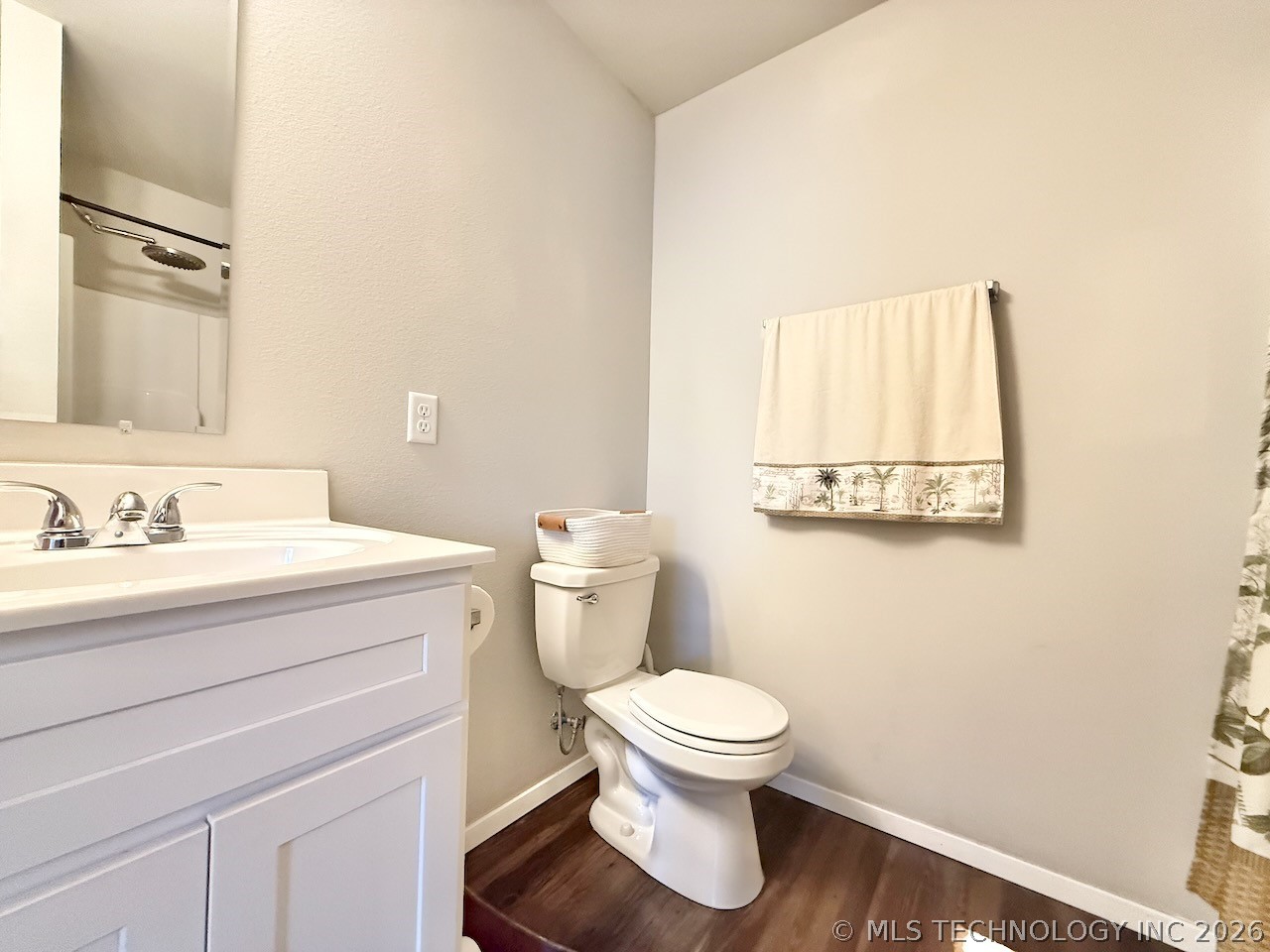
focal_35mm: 14
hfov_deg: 102.1
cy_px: 476
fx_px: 514
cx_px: 635
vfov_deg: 85.7
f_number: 2.2
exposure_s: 1/60
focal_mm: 2.22
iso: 800
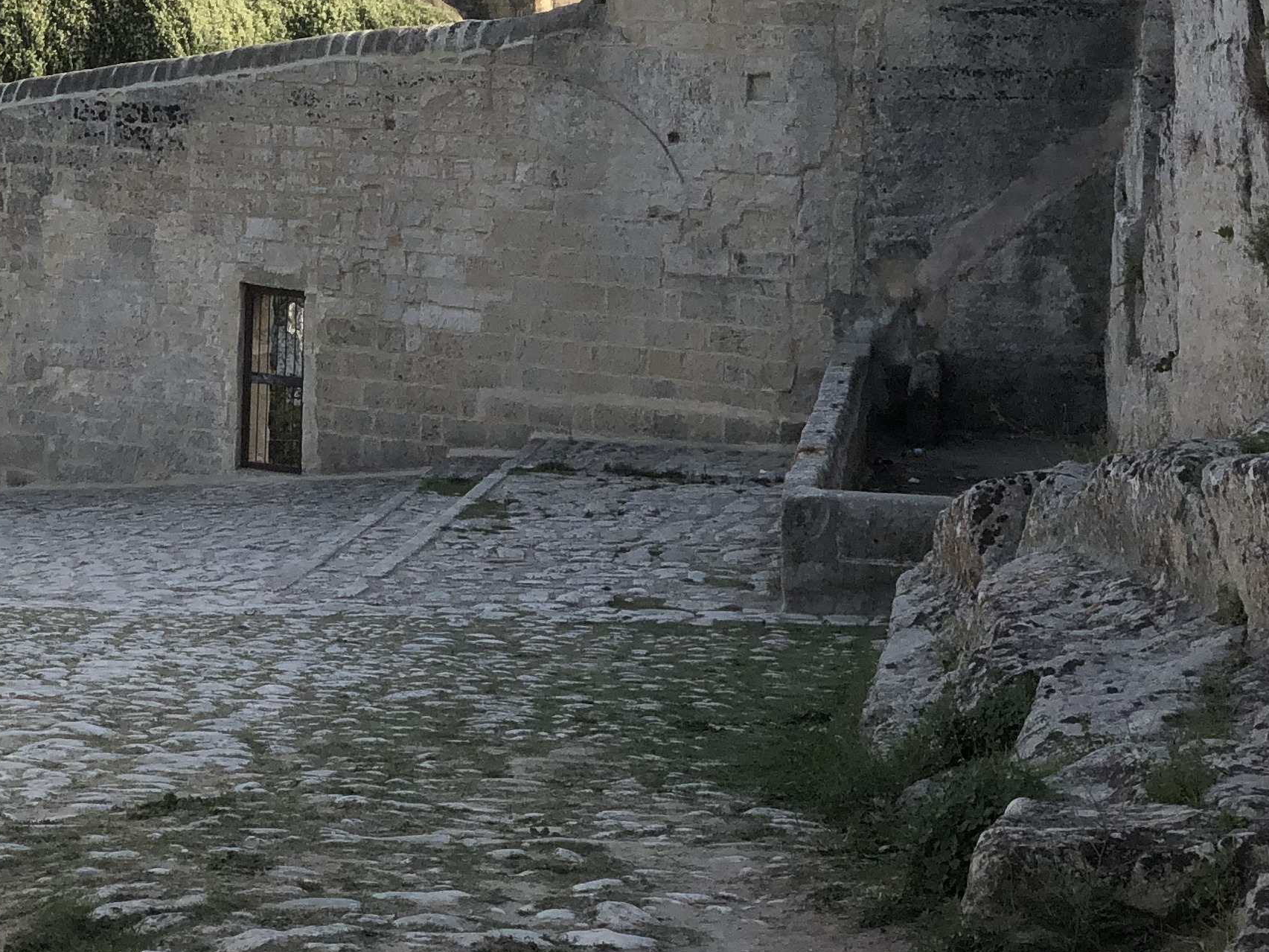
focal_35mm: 122
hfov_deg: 16.1
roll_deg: -0.8
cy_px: -114
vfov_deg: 11.9
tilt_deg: -1.1
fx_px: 4473
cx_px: 431
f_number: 2.4
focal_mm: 6
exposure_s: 1/883
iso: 16
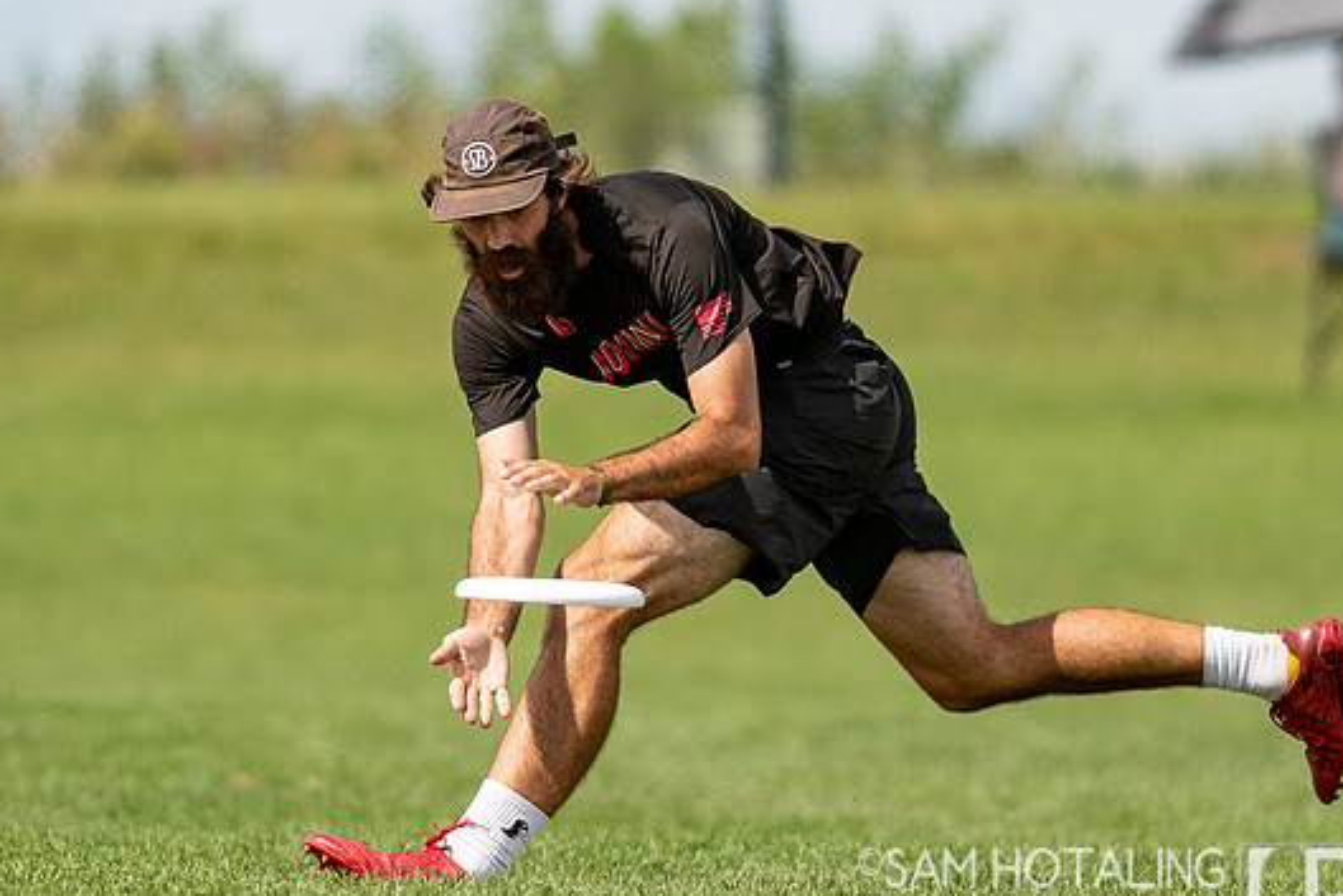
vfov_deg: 1.3
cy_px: 370
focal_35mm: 1025
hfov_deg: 2.0
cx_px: 611
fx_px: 38246
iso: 100
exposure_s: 1/4000
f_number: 2.8
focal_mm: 300
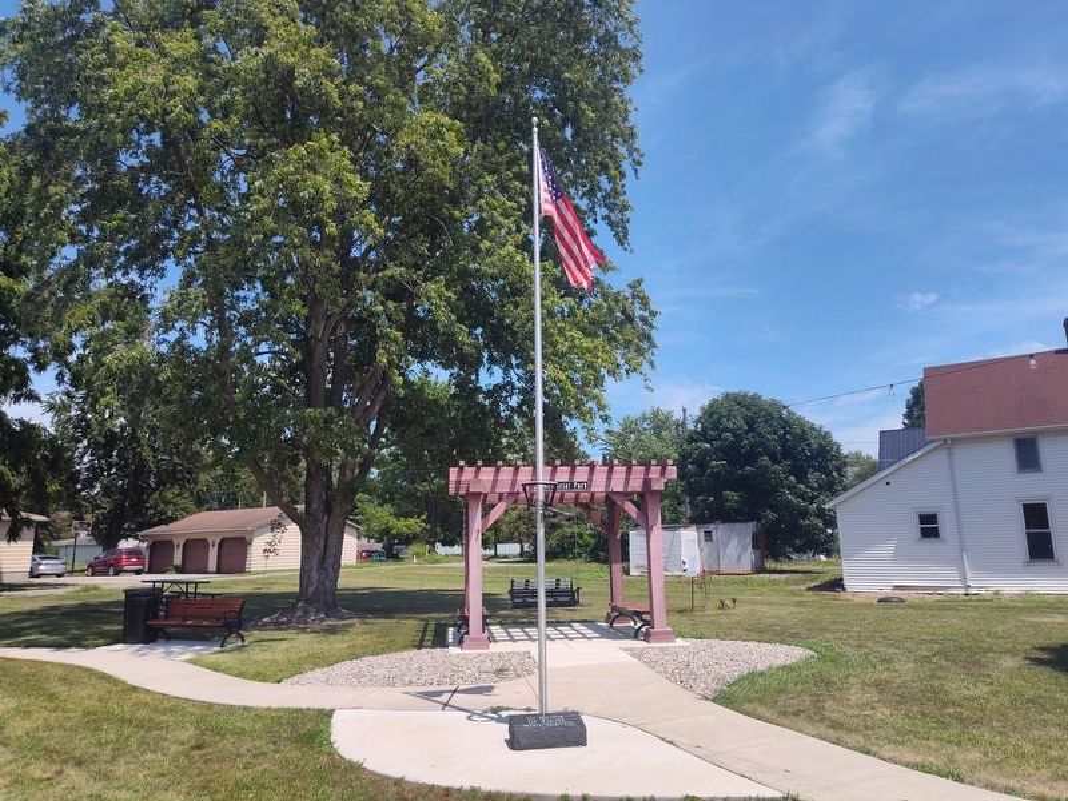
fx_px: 710
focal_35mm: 23
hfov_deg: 73.9
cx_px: 534
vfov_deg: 58.9
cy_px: 400
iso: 100
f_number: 1.8
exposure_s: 1/2281
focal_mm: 5.56
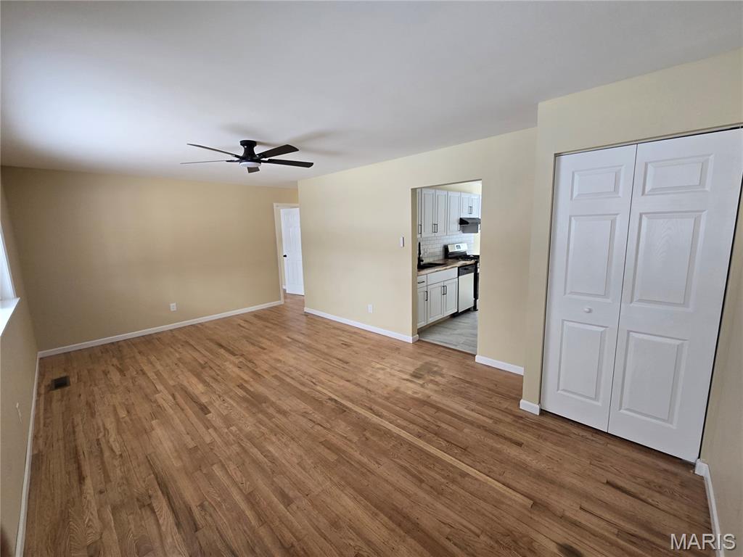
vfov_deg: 89.9
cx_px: 372
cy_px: 278
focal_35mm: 13
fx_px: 279
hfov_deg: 106.2
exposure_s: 1/60
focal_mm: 2.2
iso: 100
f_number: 2.2
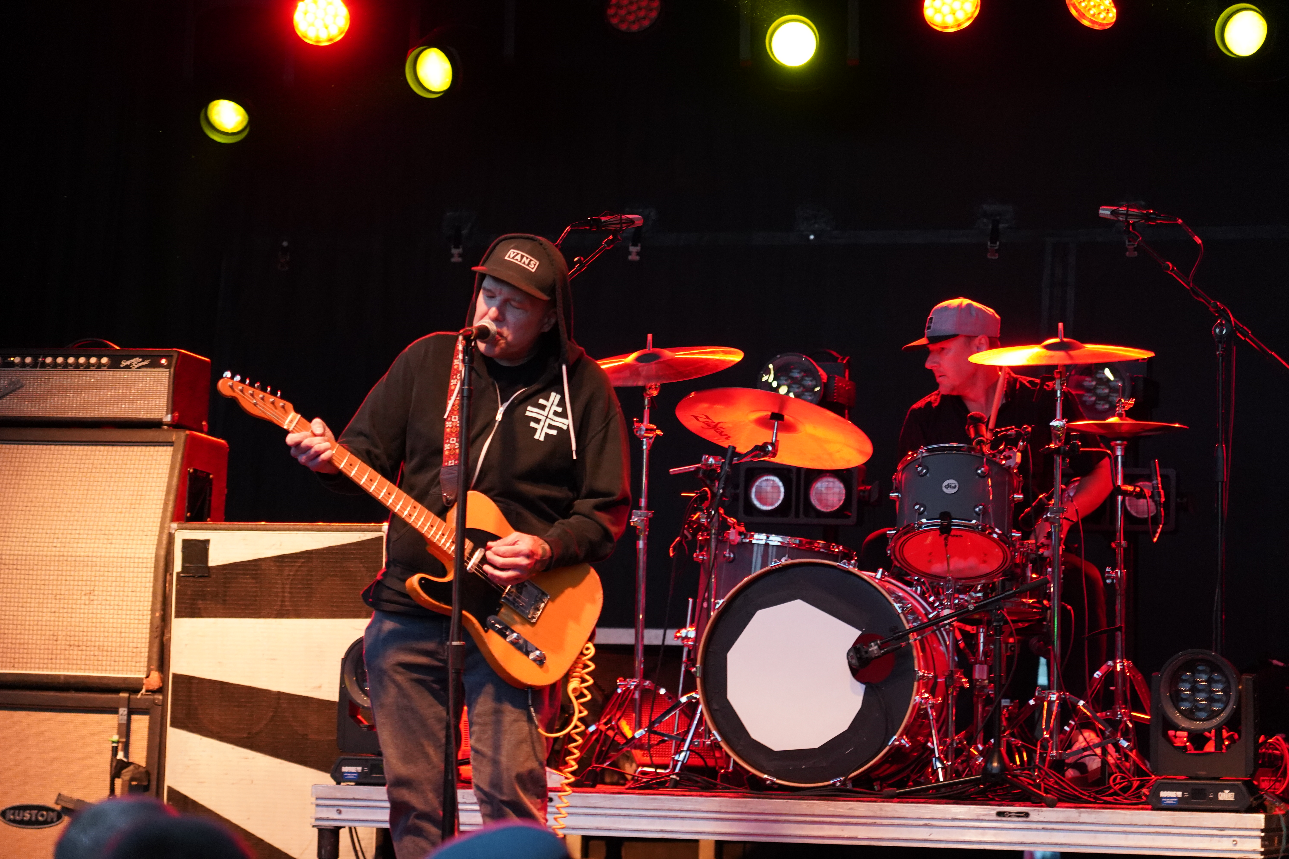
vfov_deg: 13.0
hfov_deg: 19.5
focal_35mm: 105
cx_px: 644
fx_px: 3759
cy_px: 430
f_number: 4
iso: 5000
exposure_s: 1/160
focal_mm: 105
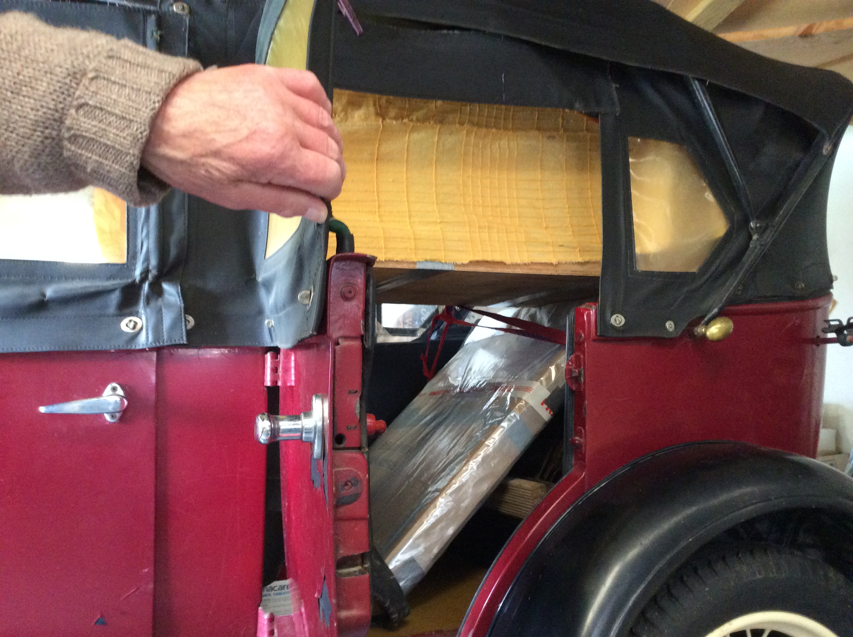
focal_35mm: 32
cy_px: 318
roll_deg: +0.8
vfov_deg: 44.1
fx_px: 787
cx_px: 426
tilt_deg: +7.0
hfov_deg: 56.9
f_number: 2.4
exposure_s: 1/20
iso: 250
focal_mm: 3.3
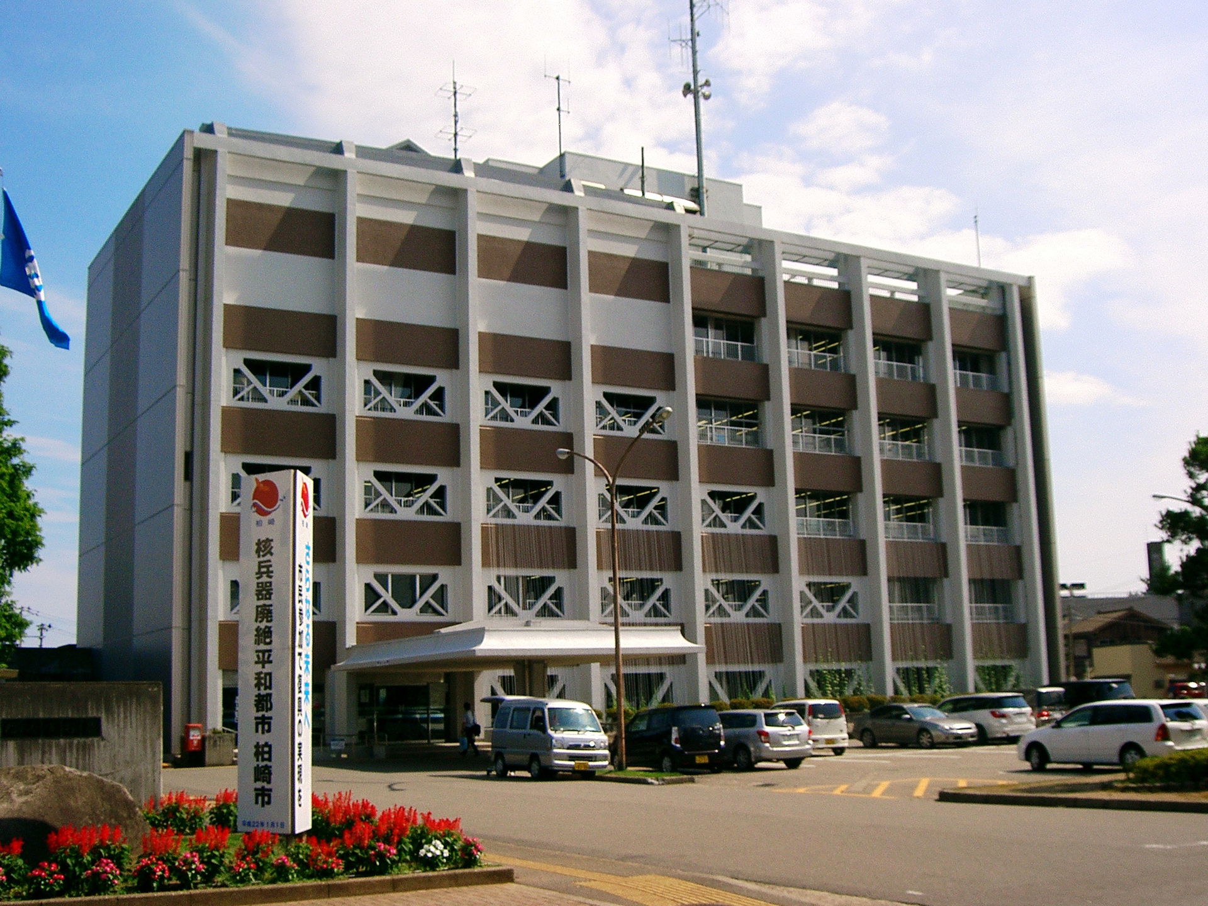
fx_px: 1361
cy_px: 453
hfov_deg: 47.9
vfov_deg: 36.8
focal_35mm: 39
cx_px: 604
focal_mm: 8
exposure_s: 1/1000
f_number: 4.8
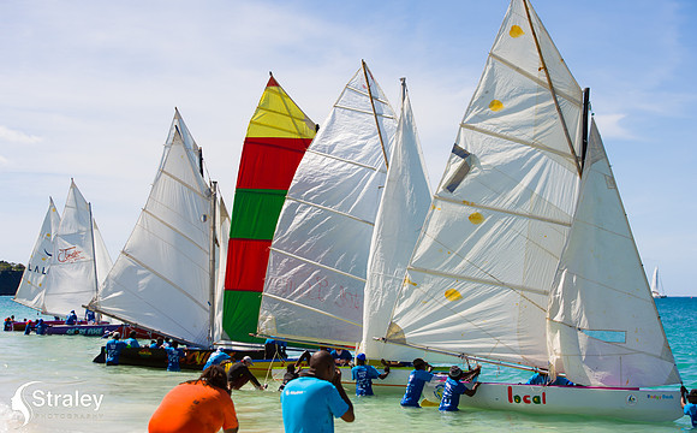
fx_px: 1395
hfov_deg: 28.1
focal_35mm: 74
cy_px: 239
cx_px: 338
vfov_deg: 17.6
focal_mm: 70
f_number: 8
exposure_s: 1/500
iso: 100
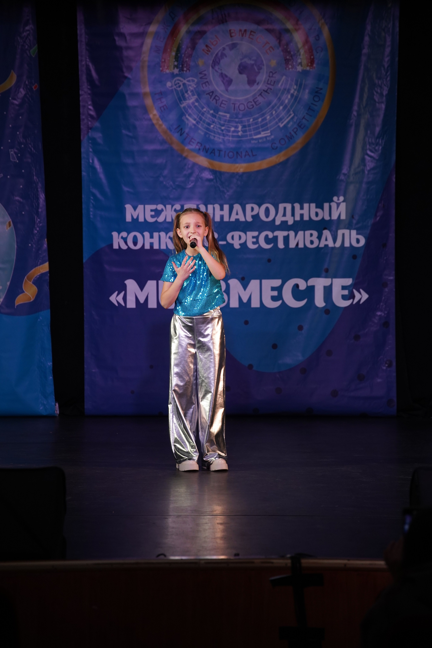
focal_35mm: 150
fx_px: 2700
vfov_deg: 13.7
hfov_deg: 9.1
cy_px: 324
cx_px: 216
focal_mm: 150
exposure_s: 1/400
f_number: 4
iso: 1600
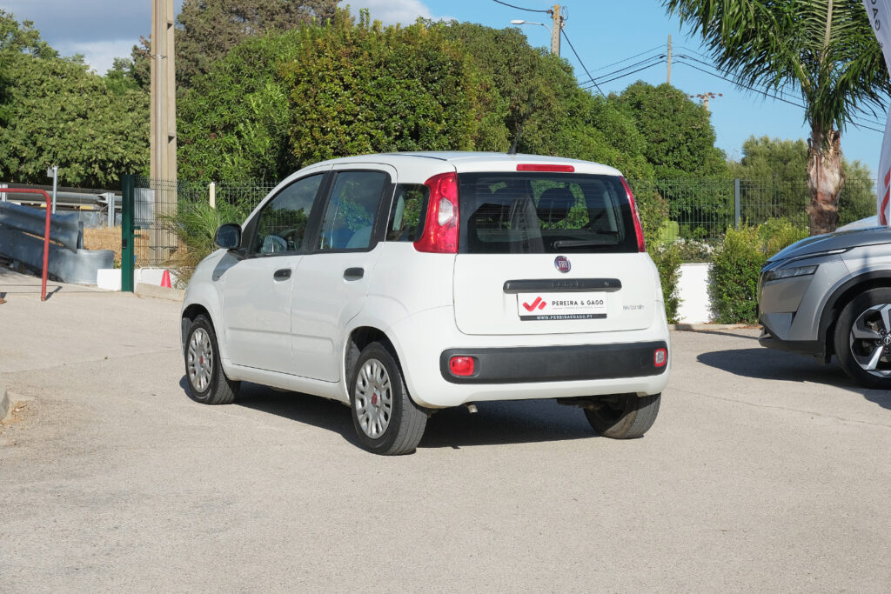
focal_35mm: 67
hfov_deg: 30.1
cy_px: 297
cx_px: 446
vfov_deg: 20.3
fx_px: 1658
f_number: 9
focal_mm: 44.5
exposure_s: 1/320
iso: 160
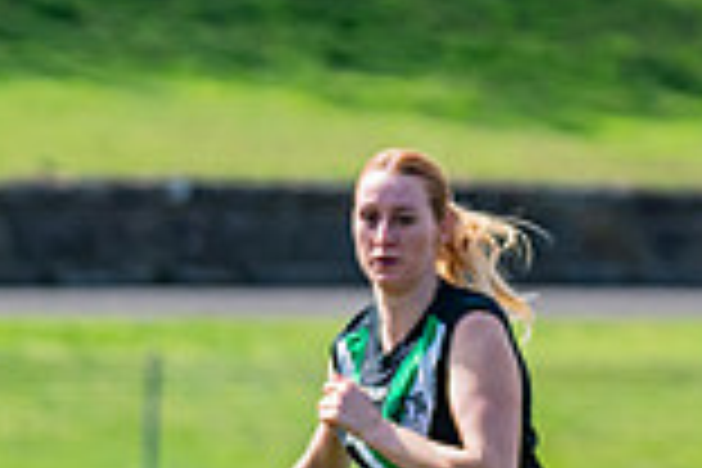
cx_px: -478
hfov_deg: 1.9
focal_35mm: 1101
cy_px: 835
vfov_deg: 1.2
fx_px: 21468
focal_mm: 250
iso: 800
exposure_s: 1/1600
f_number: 7.1
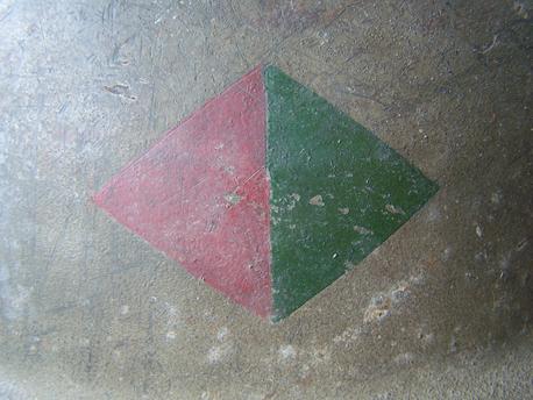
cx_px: 266
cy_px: 200
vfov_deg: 37.8
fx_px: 585
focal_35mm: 38
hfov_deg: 49.0
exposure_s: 1/20
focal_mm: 6.3
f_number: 2.8
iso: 160
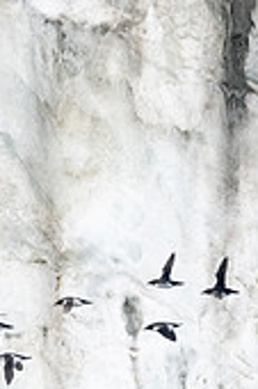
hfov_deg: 0.9
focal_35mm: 1611
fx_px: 17352
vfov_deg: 1.3
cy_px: 166
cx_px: 140
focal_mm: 450
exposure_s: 1/4000
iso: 1600
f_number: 6
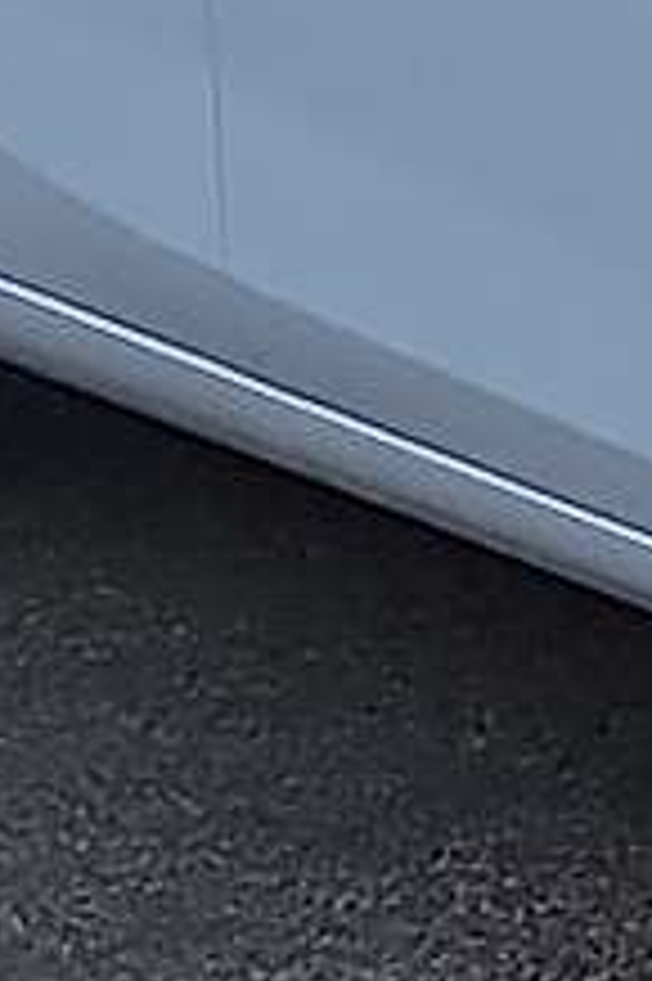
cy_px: -54
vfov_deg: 6.7
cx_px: 2320
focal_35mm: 306
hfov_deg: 4.2
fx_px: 8326
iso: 25
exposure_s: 1/833
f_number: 1.8
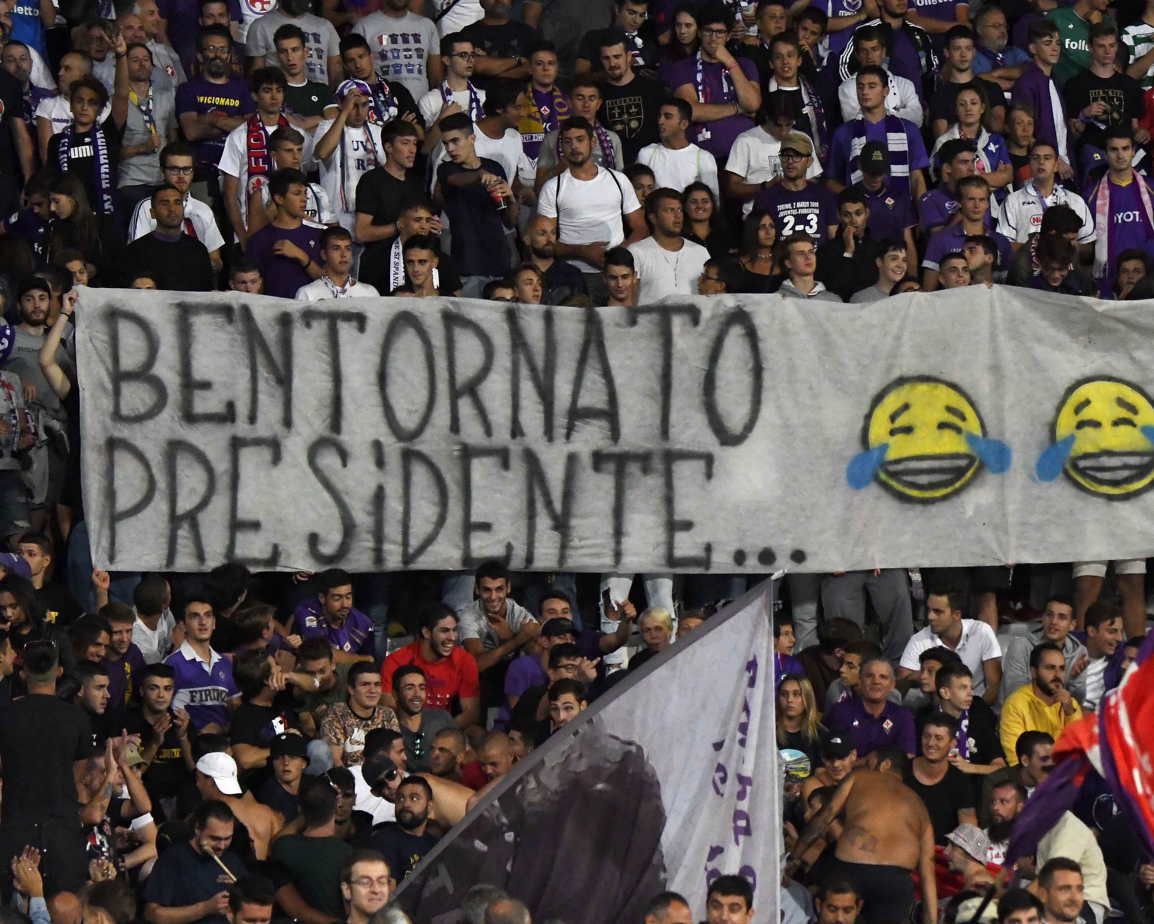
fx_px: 12911
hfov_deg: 5.1
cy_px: 511
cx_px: 846
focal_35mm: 378
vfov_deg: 4.1
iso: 3200
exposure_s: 1/400
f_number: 5.3
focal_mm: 180
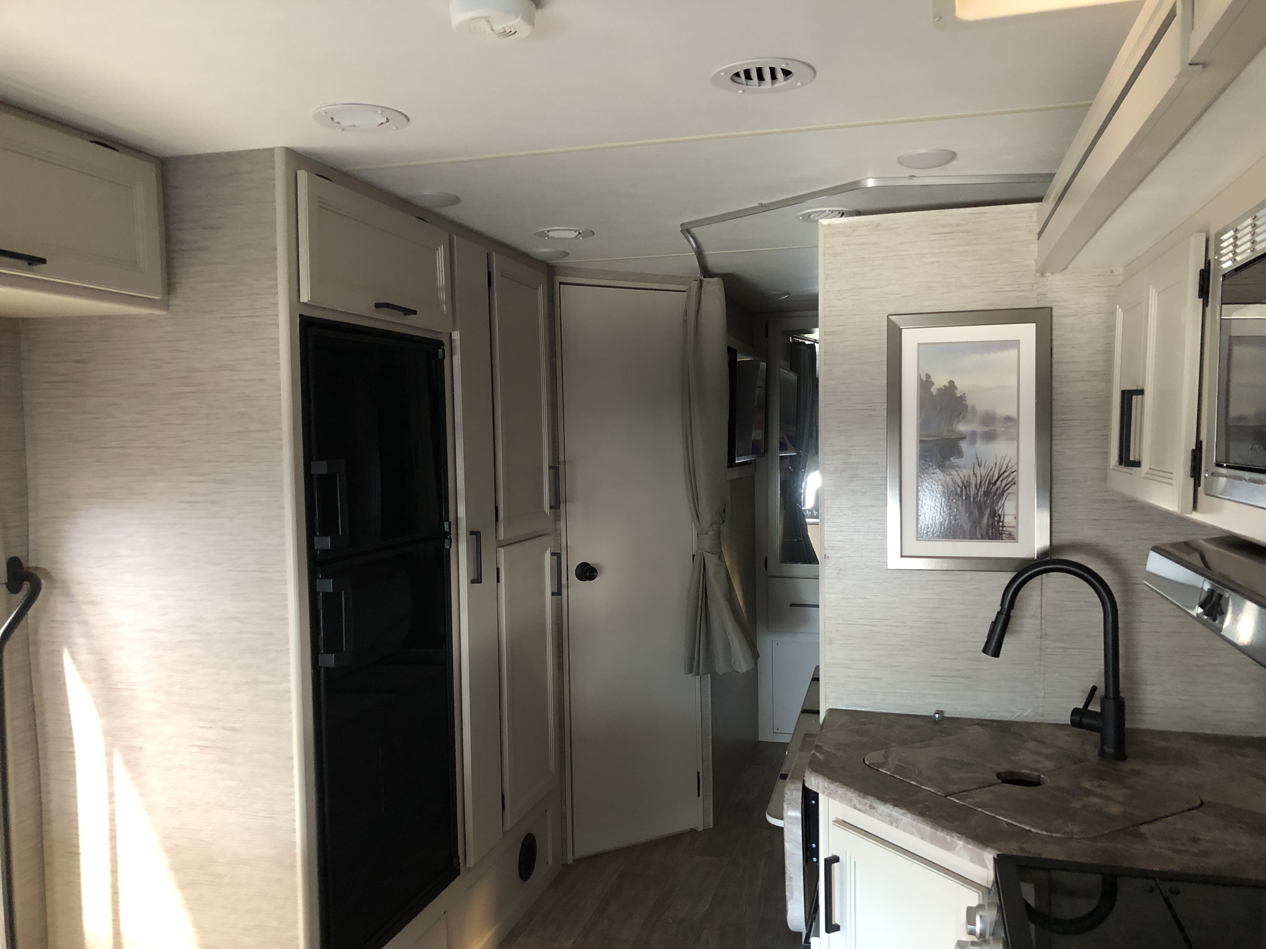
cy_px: 474
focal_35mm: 28
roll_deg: +1.1
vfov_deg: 49.7
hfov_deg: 63.4
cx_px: 633
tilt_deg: -2.6
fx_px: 1024
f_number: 1.8
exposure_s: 1/7
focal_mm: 3.99
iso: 100
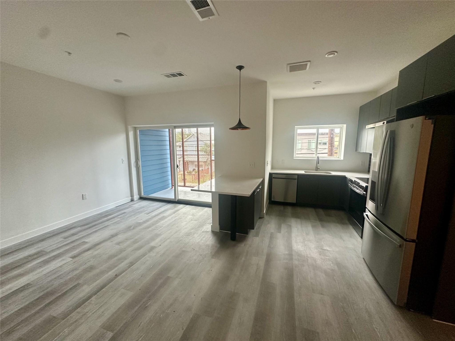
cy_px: 170
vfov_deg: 85.7
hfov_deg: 102.1
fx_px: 184
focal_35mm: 14
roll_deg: -0.2
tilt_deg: -7.8
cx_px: 228
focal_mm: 2.22
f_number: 2.2
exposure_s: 1/60
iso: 320
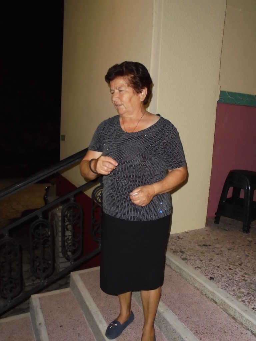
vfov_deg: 61.7
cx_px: 128
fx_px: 286
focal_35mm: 29
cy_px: 170
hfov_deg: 48.2
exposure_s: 1/40
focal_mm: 5.3
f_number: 3.7
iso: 400
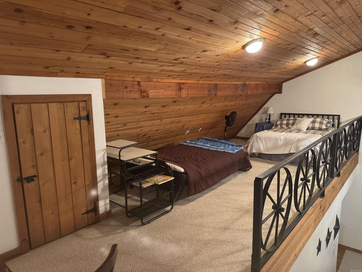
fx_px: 251
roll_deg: +0.7
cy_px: 136
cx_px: 181
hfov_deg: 71.6
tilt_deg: -9.5
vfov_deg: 56.8
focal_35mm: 24
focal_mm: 6.76
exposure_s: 1/60
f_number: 1.78
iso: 800
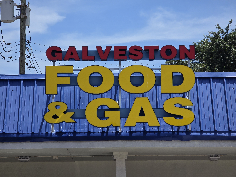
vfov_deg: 12.9
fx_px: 784
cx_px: 118
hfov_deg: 17.1
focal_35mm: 115
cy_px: 88
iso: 64
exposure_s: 1/1623
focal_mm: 18.6
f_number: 3.4
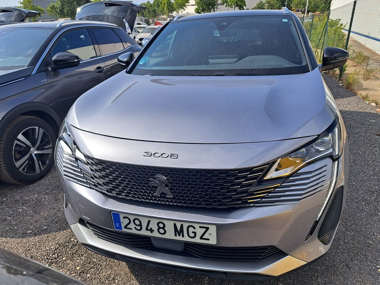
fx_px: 263
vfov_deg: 56.8
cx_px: 190
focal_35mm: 24
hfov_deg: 71.6
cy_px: 142
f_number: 1.8
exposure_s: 1/1297
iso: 50
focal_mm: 5.23
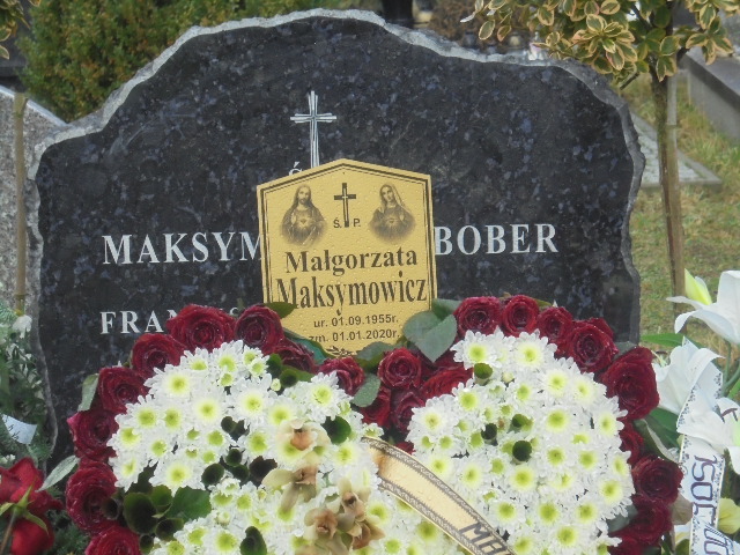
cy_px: 278
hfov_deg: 16.1
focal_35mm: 122
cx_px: 370
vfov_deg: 12.1
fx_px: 2608
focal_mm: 21.8
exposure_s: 1/125
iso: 320
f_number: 5.6
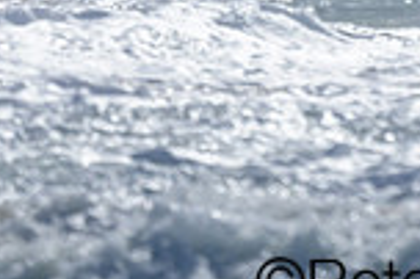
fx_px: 35556
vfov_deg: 0.4
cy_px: -175
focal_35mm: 3051
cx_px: 470
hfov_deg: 0.7
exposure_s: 1/2000
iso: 125
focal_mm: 800
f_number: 6.3
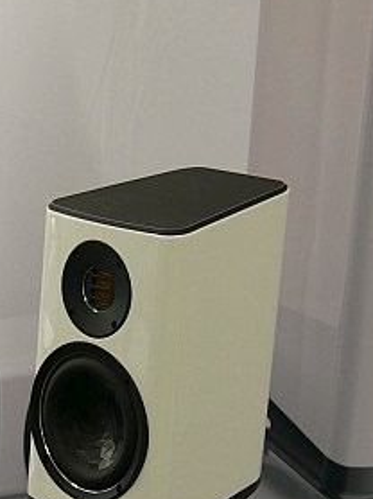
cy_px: 371
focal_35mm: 121
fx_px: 1741
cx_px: -29
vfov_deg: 16.2
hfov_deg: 12.0
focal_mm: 21
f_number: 4
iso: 200
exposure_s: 1/60
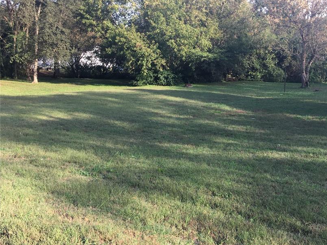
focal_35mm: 37
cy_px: 114
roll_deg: +0.6
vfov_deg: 38.6
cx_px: 208
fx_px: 349
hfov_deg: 49.6
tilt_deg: -10.0
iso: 25
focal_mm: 4.15
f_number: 2.2
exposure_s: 1/120
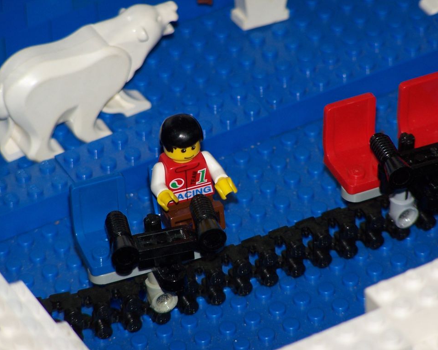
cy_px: 175
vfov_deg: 4.7
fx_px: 4292
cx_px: 233
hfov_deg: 5.8
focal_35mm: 331
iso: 80
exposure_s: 1/250
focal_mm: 52.6
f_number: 3.6
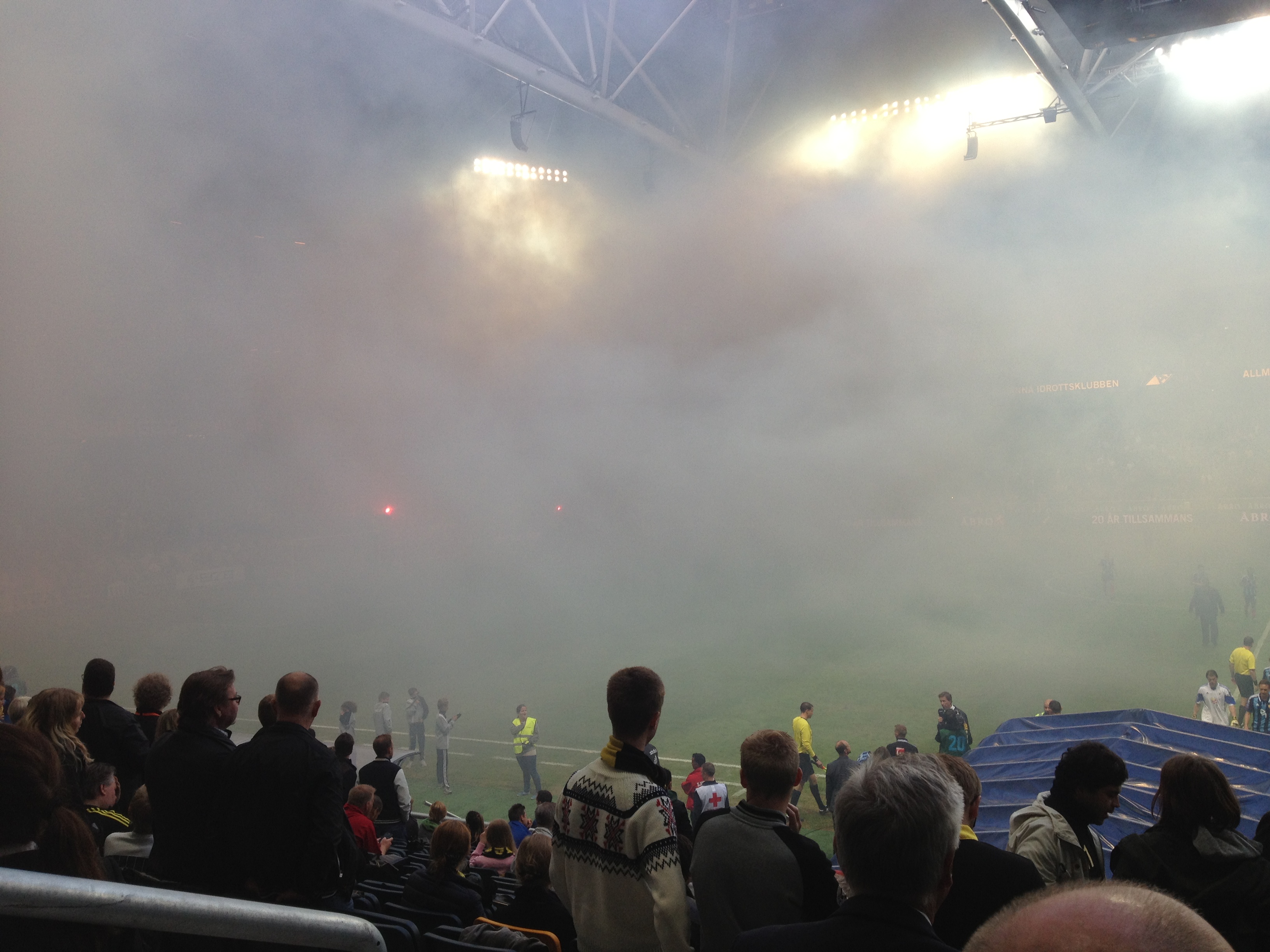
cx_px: 635
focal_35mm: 35
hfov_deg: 52.6
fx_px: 1284
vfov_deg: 40.7
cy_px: 476
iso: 50
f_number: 2.4
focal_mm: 4.28
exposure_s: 1/120
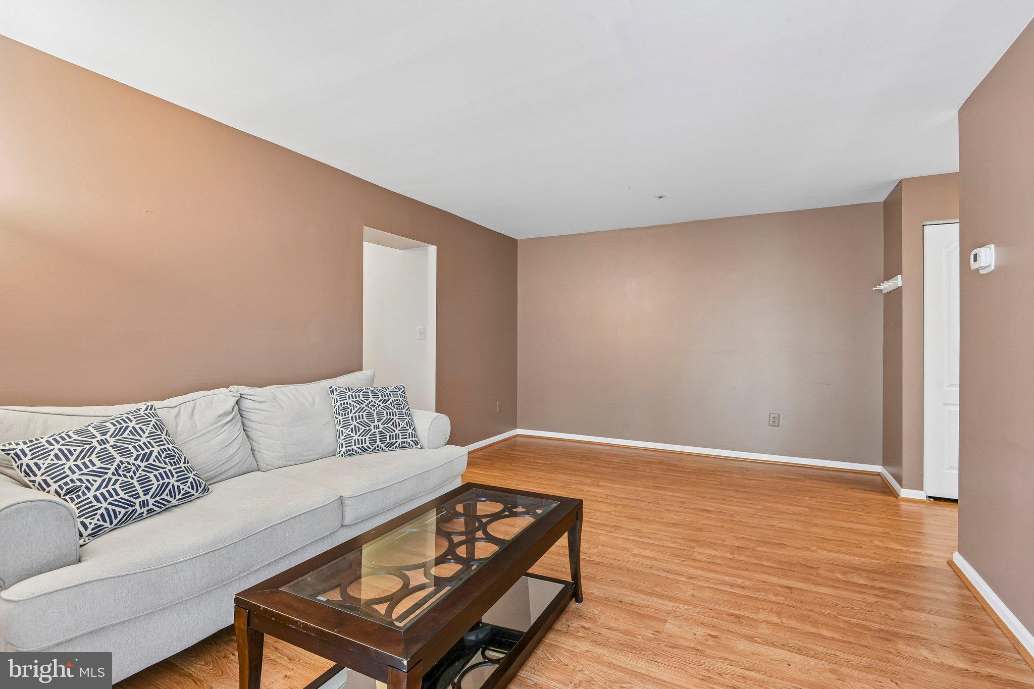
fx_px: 459
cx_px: 517
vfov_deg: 73.7
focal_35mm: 16
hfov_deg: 96.7
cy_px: 344
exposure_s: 1/10
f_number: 8
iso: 400
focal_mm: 16
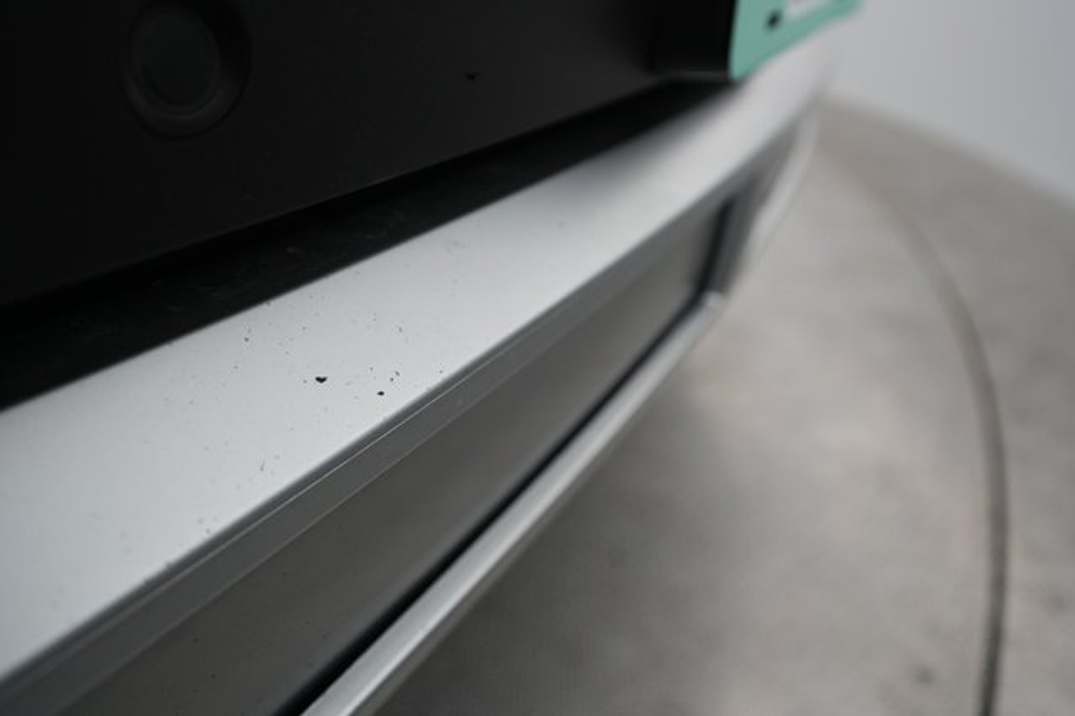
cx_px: 538
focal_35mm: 28
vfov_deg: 46.4
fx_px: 836
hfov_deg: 65.5
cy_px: 358
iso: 2000
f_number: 4.5
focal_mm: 28
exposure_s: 1/100
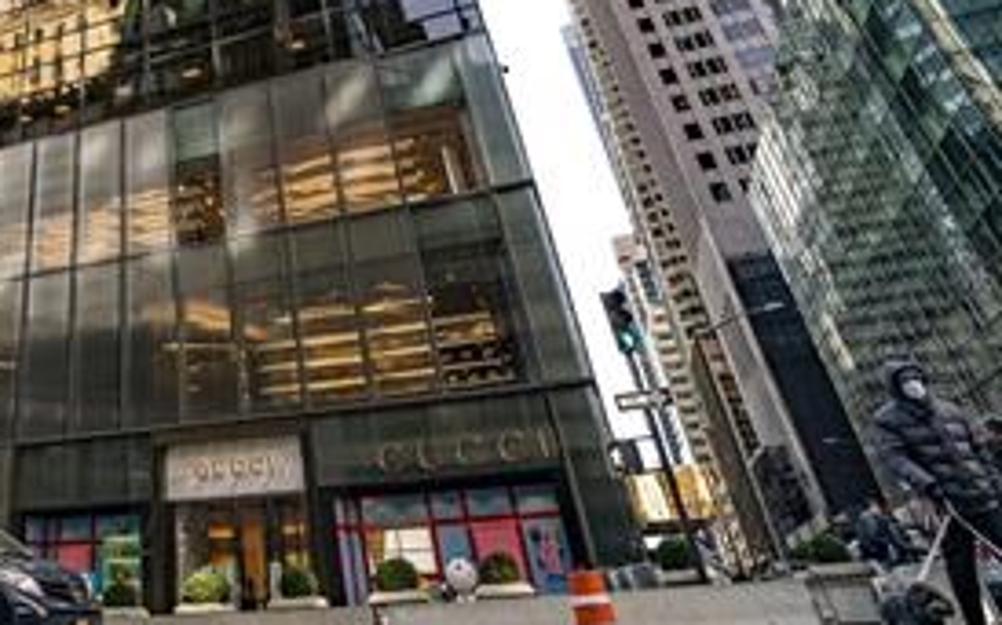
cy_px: -38
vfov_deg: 37.2
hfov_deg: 58.5
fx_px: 792
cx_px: 168
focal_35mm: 29
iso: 160
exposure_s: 1/500
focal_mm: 12
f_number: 4
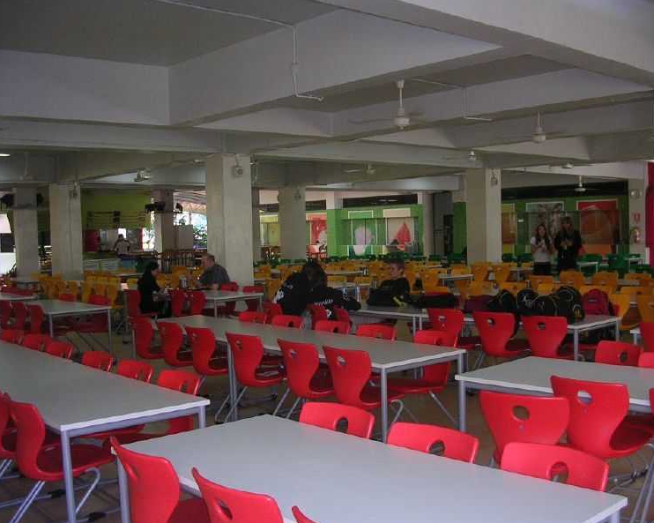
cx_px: 348
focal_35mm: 40
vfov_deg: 37.3
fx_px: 774
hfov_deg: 45.8
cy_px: 263
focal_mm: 5.8
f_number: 2.8
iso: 85
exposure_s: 1/60.1
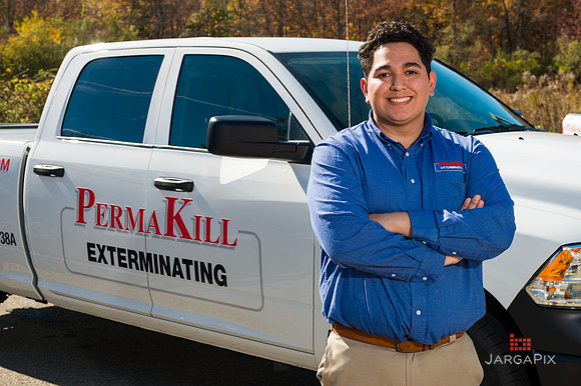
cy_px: 184
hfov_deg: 32.8
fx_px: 986
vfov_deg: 22.2
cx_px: 291
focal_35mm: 61
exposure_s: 1/200
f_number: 11
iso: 100
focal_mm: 58
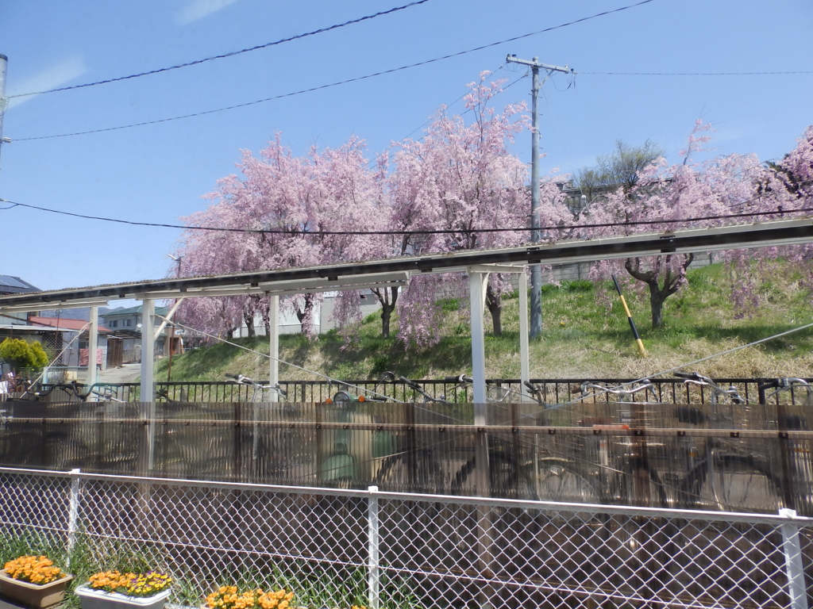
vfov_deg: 61.1
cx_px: 406
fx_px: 517
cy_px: 304
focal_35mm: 22
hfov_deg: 76.4
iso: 80
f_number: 4.5
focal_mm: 4
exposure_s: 1/400
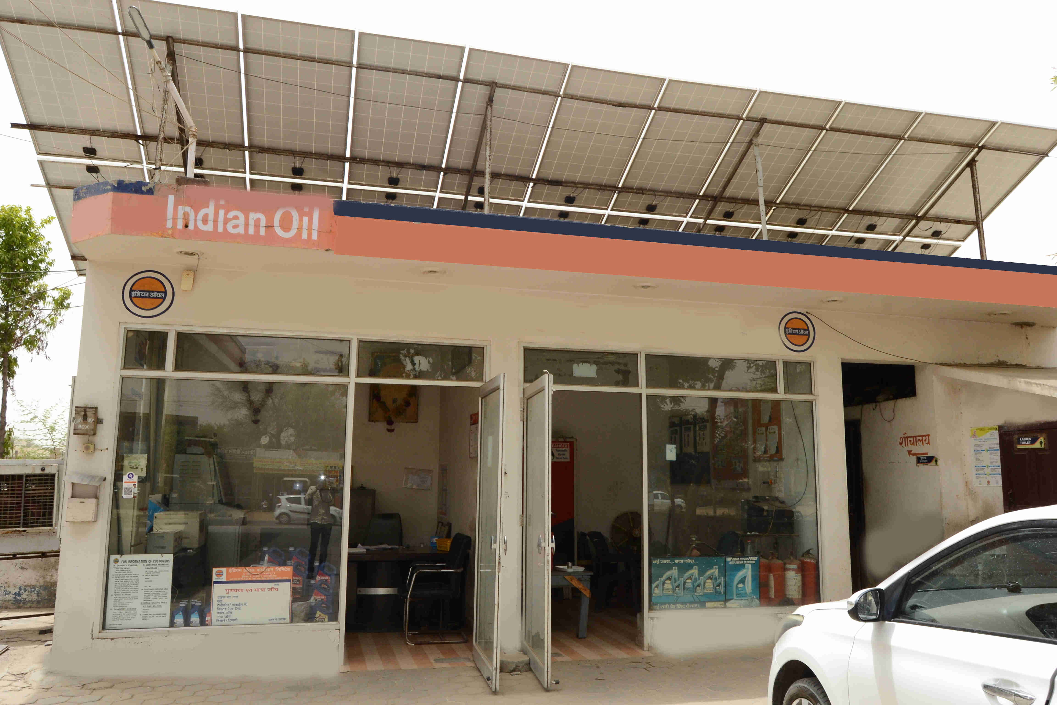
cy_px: 352
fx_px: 793
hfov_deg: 67.4
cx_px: 528
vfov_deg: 47.9
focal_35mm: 27
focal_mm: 18
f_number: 14
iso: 400
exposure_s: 1/200
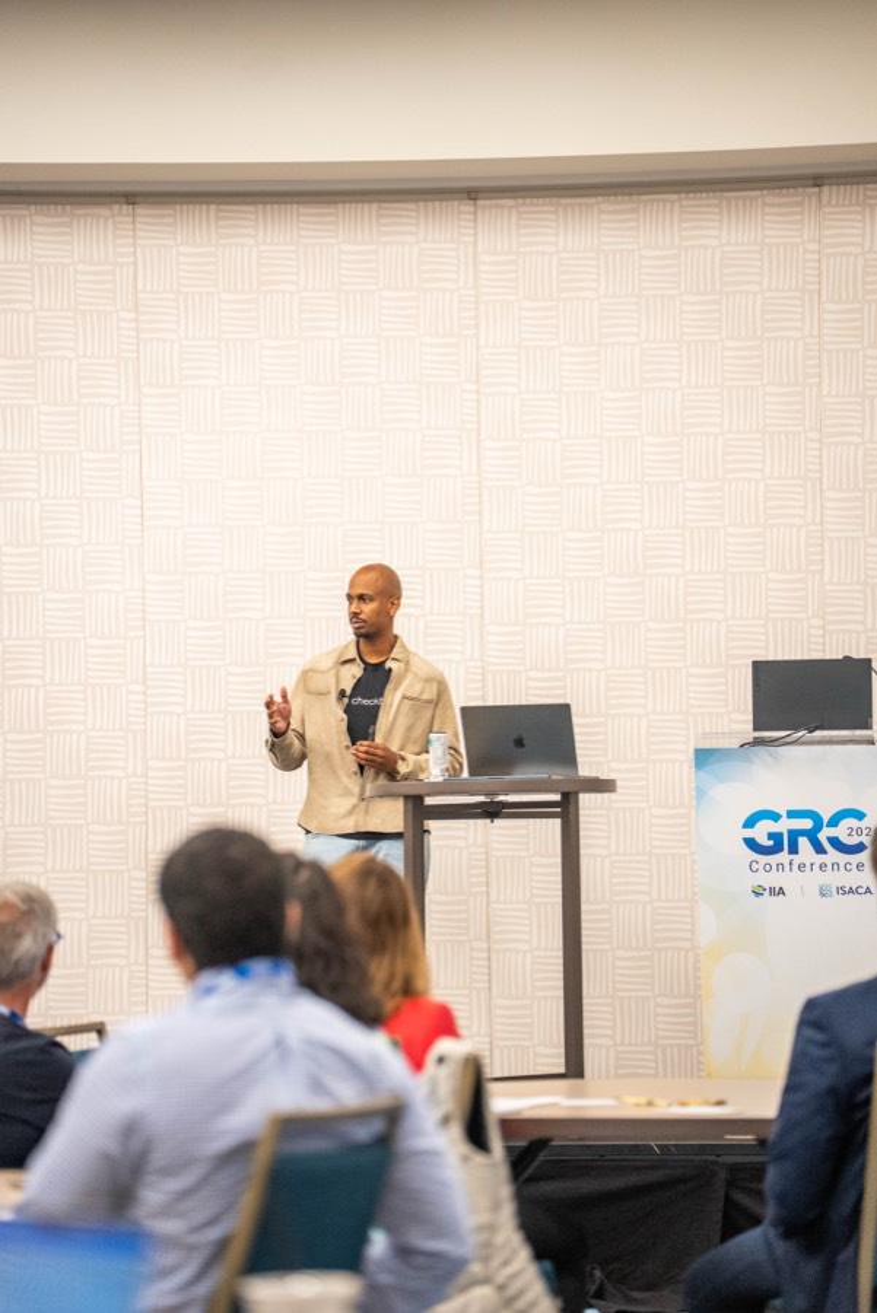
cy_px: 656
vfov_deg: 17.2
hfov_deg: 11.5
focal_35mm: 119
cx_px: 438
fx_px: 4343
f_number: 2.8
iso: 2500
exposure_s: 1/400
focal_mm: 119
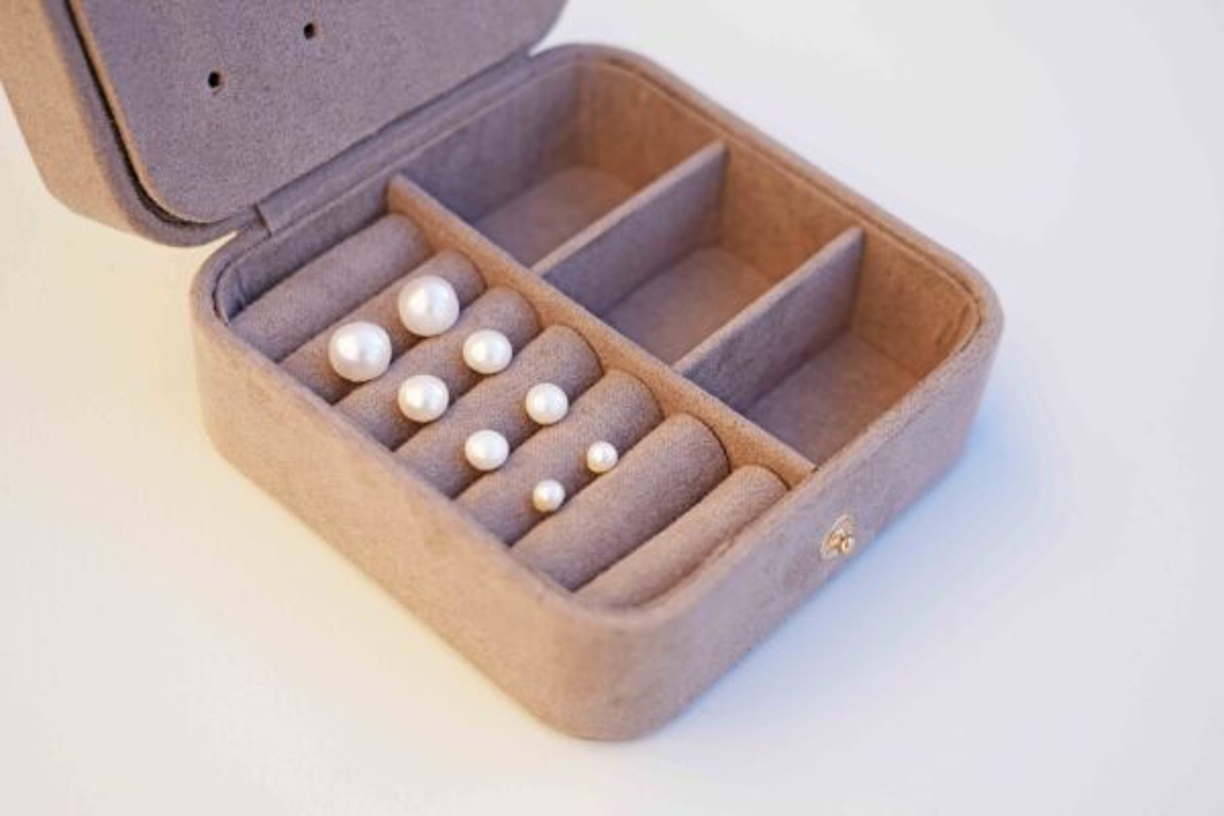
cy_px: 408
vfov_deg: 24.2
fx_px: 1904
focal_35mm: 56
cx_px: 612
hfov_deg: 35.6
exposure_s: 1/250
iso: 100
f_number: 5.6
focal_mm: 56
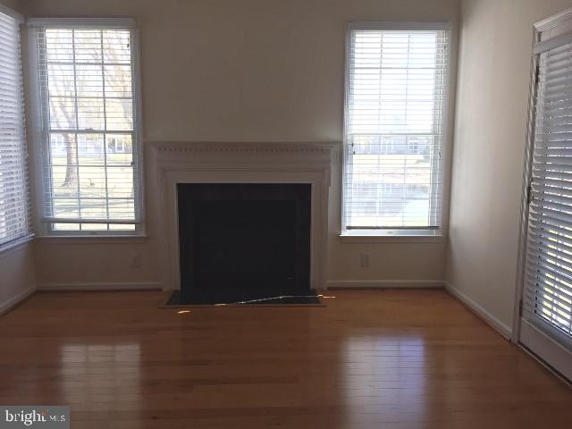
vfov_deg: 48.2
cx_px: 286
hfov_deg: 61.7
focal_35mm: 29
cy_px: 214
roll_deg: -1.3
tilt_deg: -7.3
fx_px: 479
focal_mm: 4.15
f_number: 2.2
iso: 40
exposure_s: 1/120
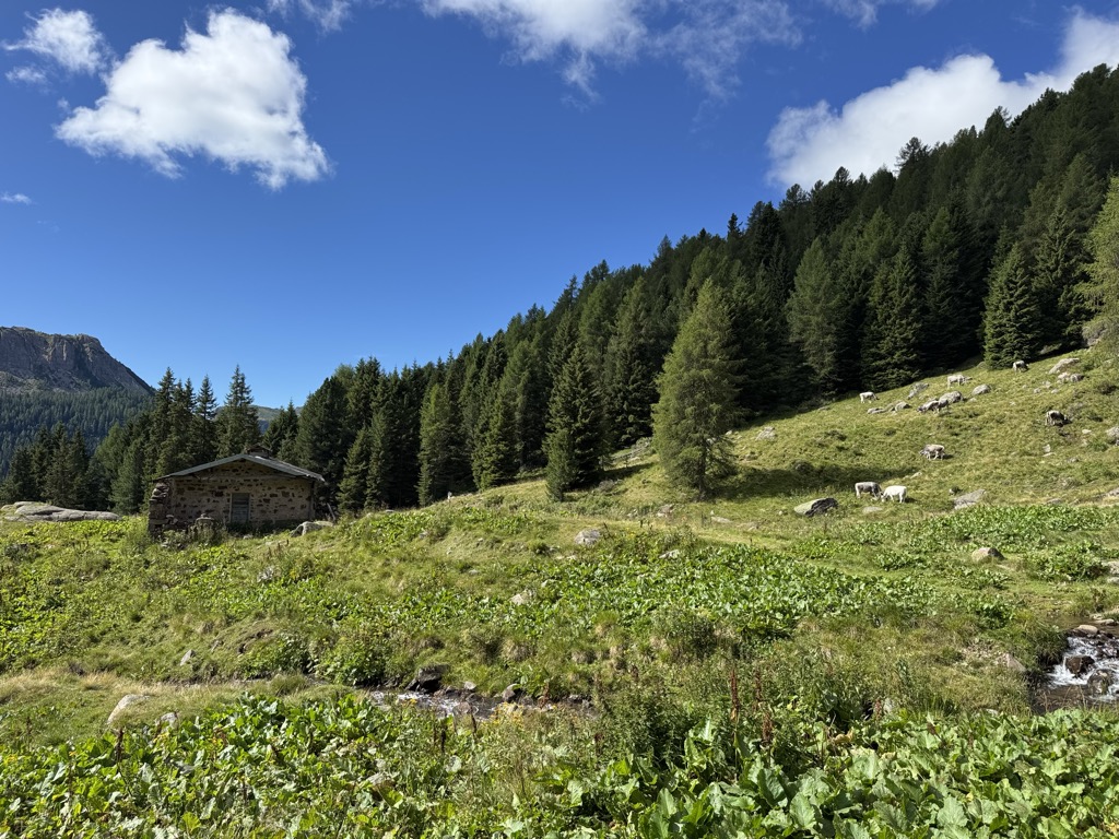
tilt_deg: +3.5
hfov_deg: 71.6
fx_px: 776
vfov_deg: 56.8
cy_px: 420
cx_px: 560
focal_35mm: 24
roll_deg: -1.4
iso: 80
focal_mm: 6.76
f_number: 1.78
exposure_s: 1/3096
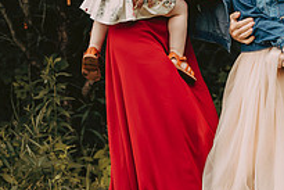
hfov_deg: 6.4
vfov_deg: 4.3
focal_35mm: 323
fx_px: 2550
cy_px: -23
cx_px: 276
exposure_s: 1/1000
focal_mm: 110
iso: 640
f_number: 2.8
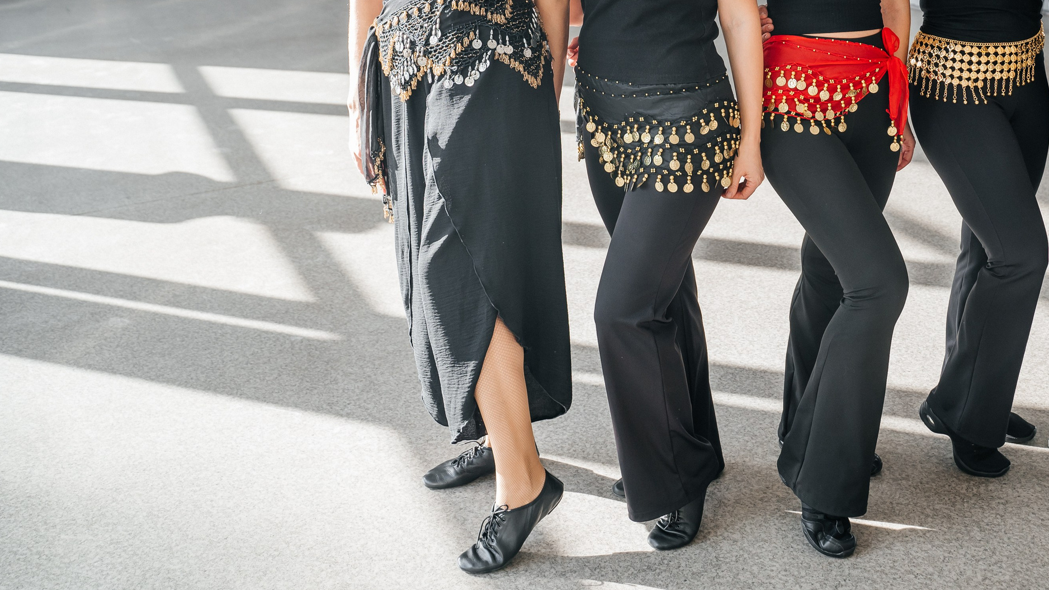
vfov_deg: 26.0
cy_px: 119
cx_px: 712
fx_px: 1252
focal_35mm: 45
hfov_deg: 44.7
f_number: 4
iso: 360
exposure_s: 1/250
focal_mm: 31.5
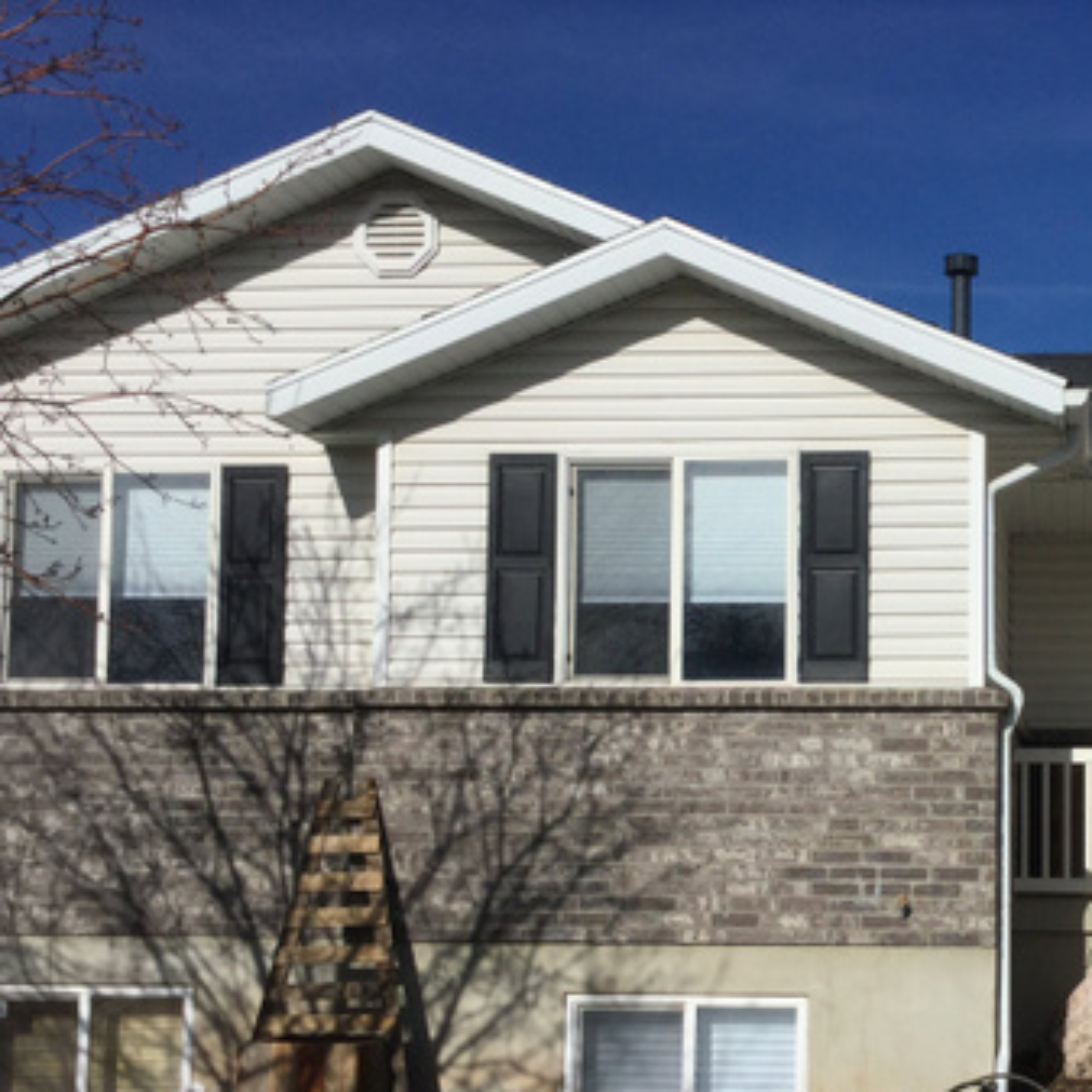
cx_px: 946
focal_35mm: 52
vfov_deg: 32.5
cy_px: 726
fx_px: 1856
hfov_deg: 31.5
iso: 25
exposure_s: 1/4082
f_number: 2.4
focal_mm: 3.3
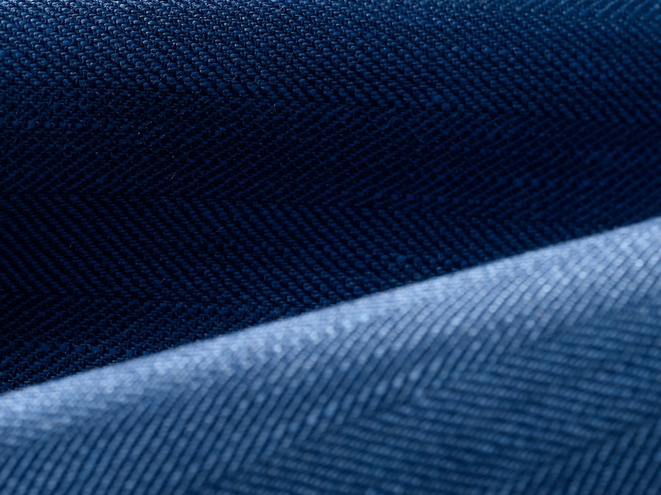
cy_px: 251
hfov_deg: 9.6
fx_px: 3934
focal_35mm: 206
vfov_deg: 7.2
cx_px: 234
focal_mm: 105
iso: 100
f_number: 16
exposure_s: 1/160
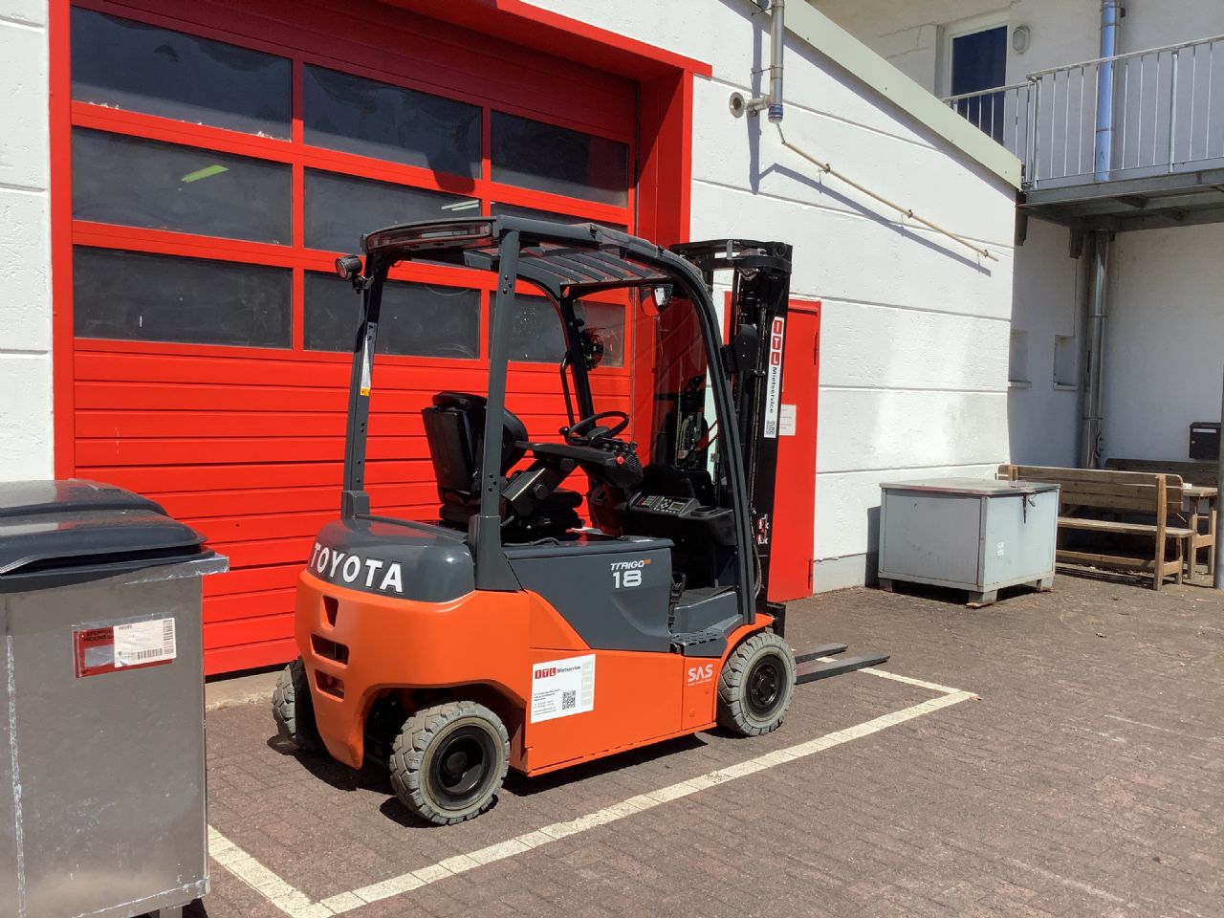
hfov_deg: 58.4
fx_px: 1096
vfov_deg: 45.4
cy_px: 459
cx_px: 612
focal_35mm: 31
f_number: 2.4
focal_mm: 3.3
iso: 25
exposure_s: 1/1456
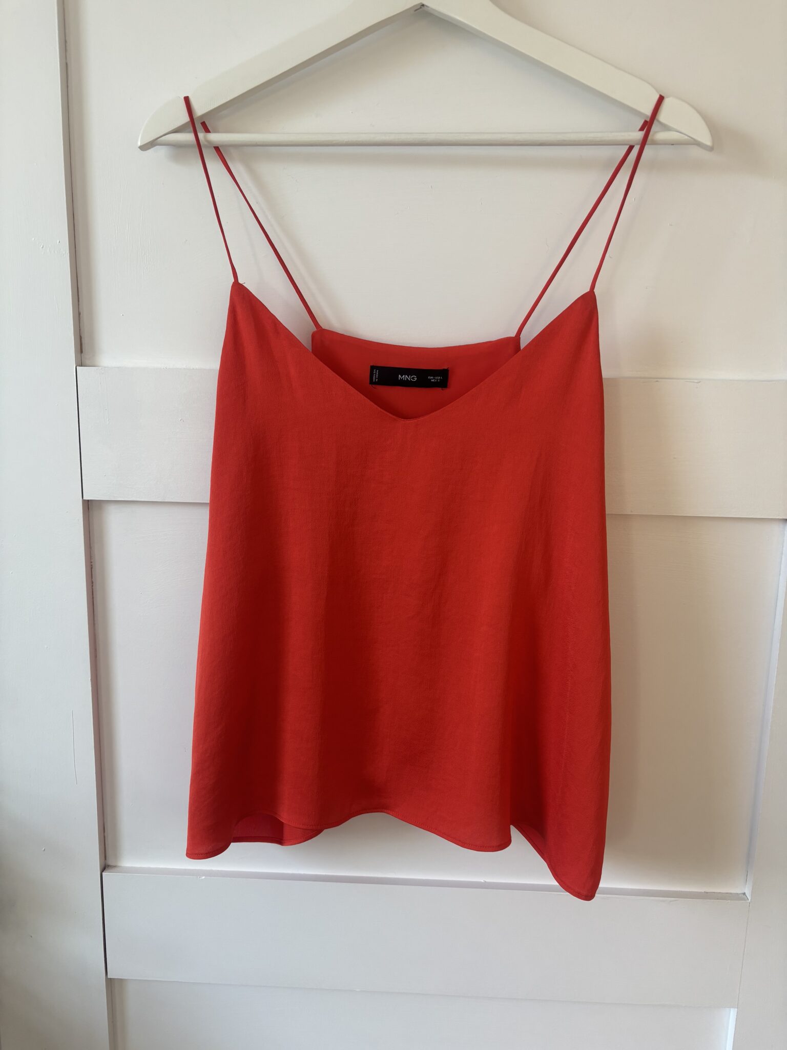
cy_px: 525
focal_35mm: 26
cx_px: 394
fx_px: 788
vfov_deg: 67.3
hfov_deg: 53.1
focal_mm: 5.96
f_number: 1.6
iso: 100
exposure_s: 1/60
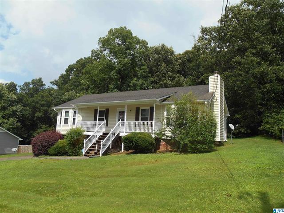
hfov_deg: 67.3
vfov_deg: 53.1
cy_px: 106
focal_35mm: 26
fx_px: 213
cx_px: 142
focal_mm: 4.7
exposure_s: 1/800
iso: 80
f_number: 3.4
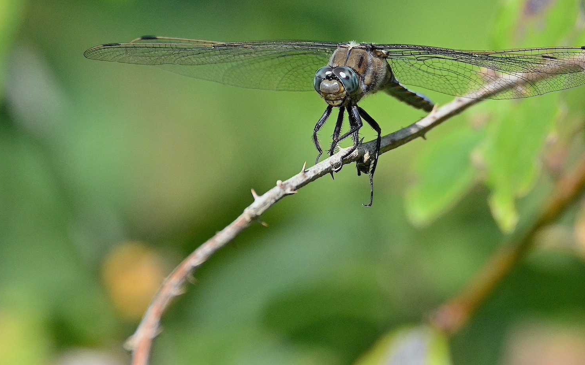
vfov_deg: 0.9
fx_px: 23294
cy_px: 83
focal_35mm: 1461
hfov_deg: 1.4
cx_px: 363
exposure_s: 1/2000
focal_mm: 600
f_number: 9
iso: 2000
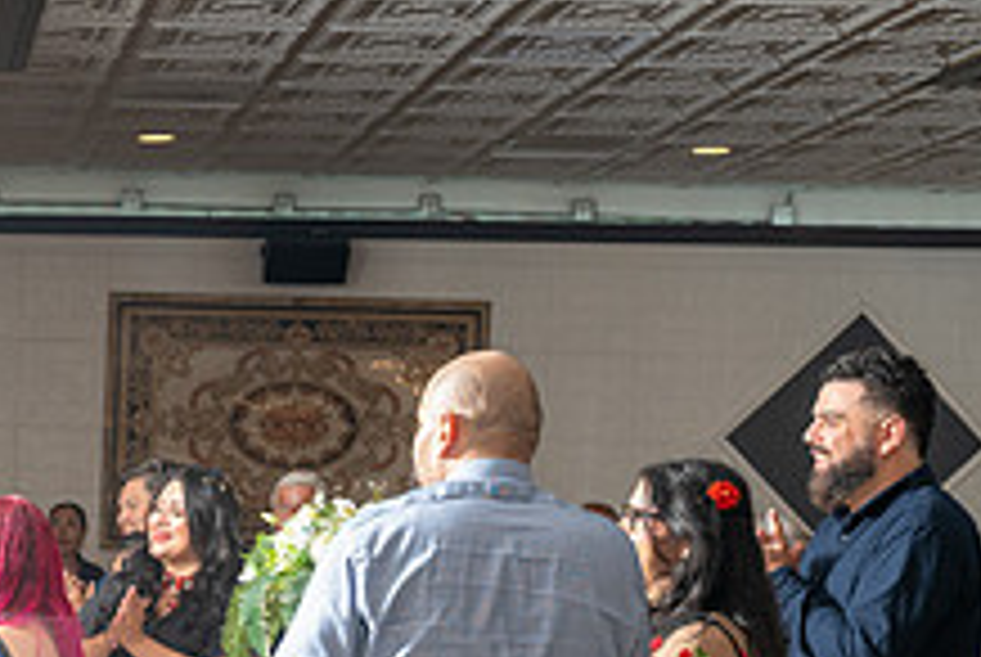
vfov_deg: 13.3
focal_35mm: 101
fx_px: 2756
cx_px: -302
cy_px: 722
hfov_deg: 18.7
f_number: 5
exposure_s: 1/200
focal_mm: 38
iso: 500
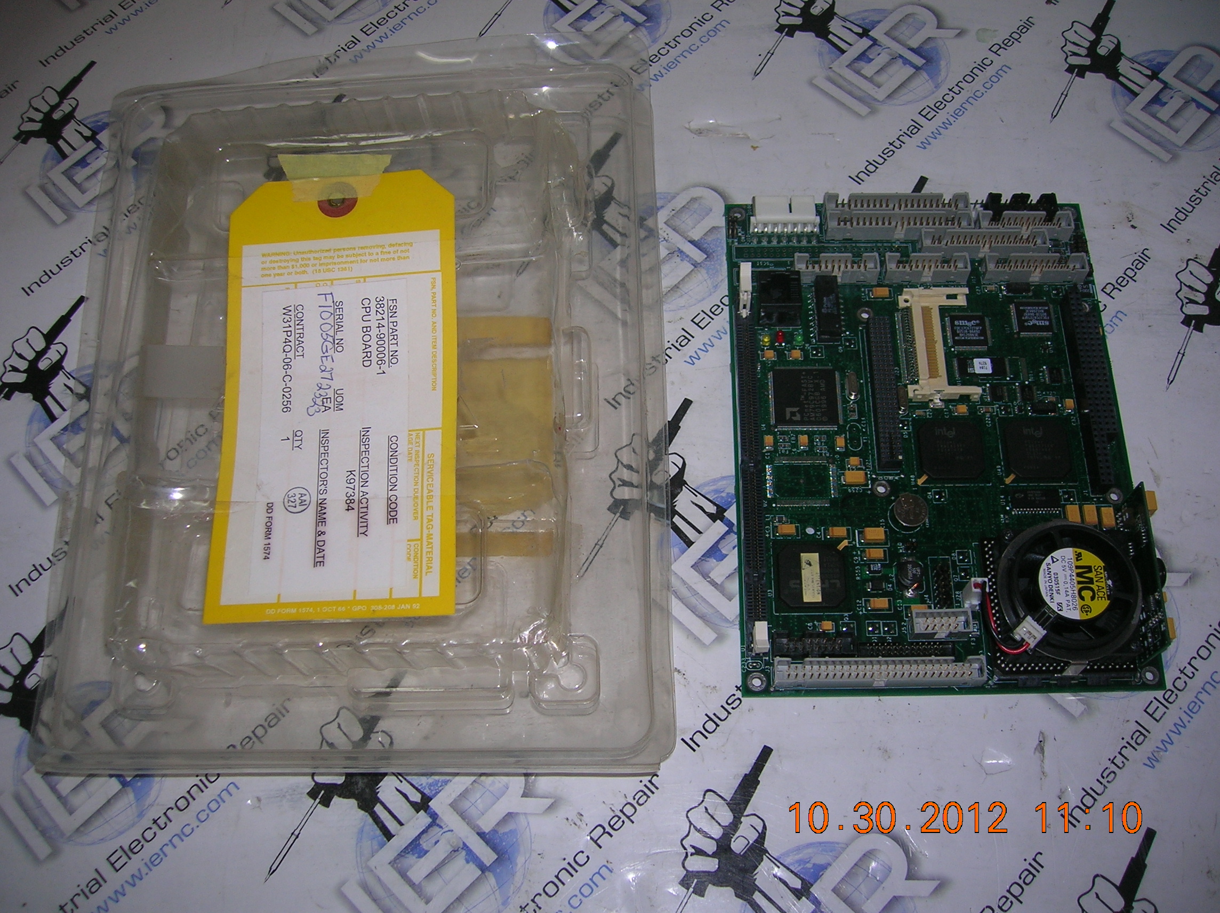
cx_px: 610
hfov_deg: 54.0
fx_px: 1197
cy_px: 456
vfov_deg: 41.7
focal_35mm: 34
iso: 50
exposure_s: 1/60.1
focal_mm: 5.7
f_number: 2.9
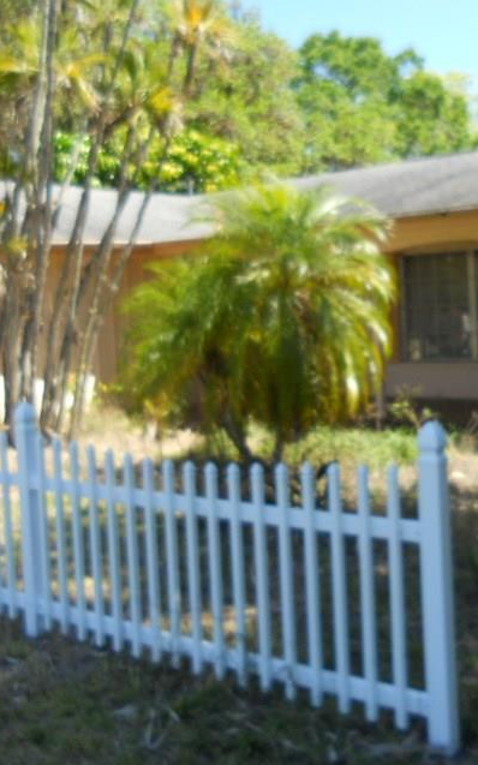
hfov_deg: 27.8
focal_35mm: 46
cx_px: 316
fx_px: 959
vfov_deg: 43.4
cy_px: 325
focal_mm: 4.9
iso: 80
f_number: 3.2
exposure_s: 1/320
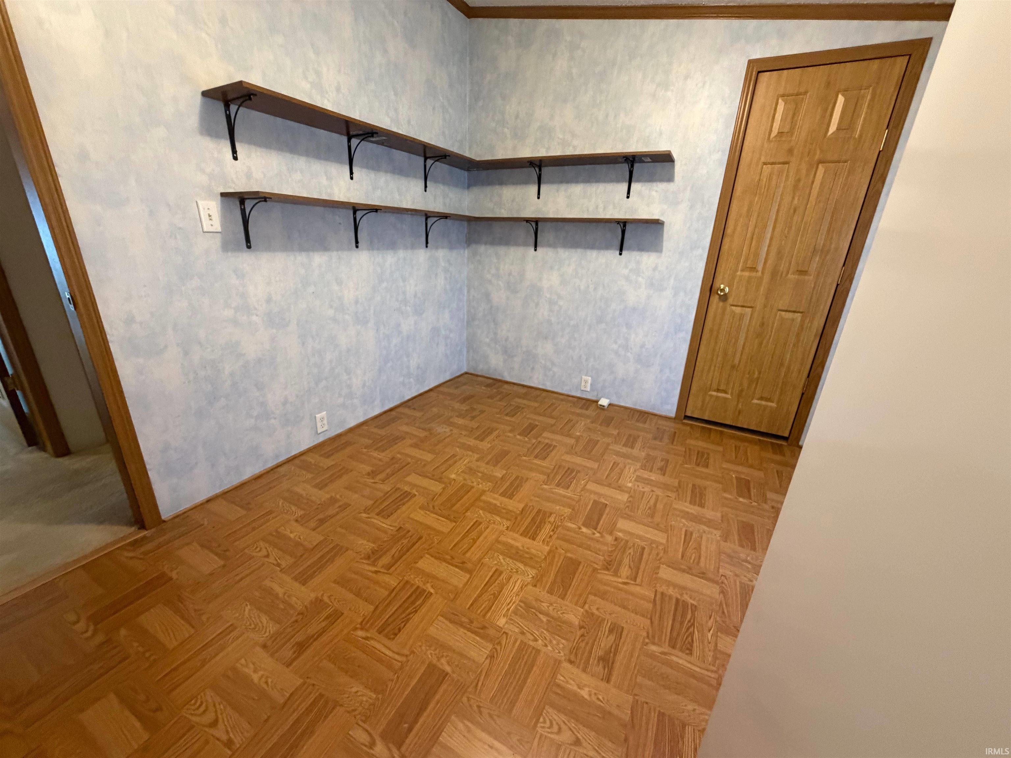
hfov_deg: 102.1
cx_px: 506
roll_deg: -2.2
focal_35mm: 14
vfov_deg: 85.7
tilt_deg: -19.8
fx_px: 409
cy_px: 379
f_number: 2.2
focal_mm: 2.22
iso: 500
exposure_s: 1/60
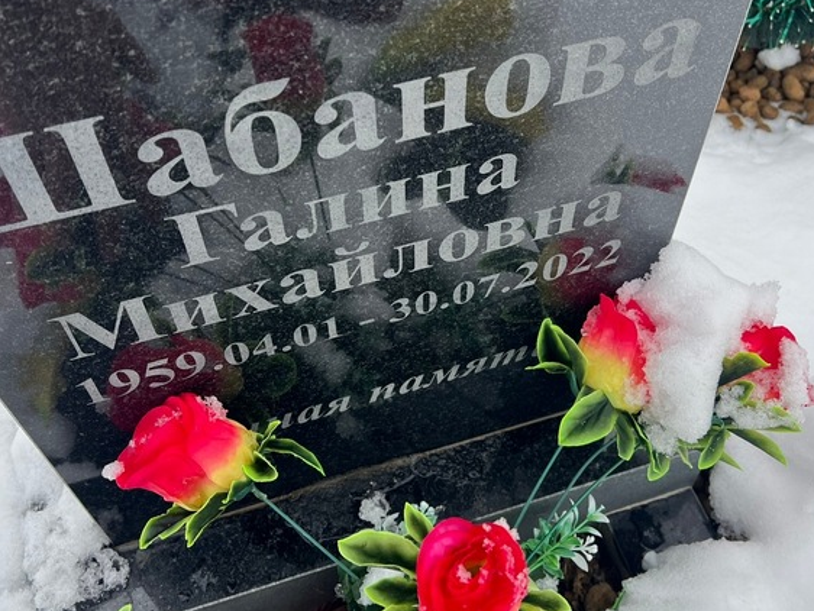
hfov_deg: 50.1
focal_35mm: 37
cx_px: 414
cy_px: 262
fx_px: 870
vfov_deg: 38.6
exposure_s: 1/121
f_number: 1.5
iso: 40
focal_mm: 5.7
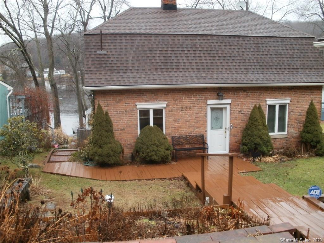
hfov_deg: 51.4
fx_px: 337
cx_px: 162
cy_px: 122
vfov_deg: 39.7
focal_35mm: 36
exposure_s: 1/30
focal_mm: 6.3
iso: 125
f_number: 3.5
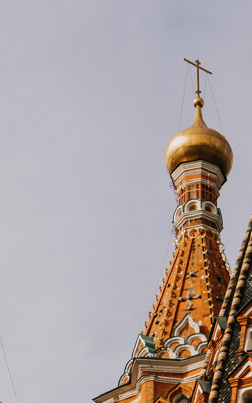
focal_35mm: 137
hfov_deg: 9.5
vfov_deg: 14.5
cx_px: 245
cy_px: 559
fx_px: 1505
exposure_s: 1/500
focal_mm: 35
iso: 100
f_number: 4
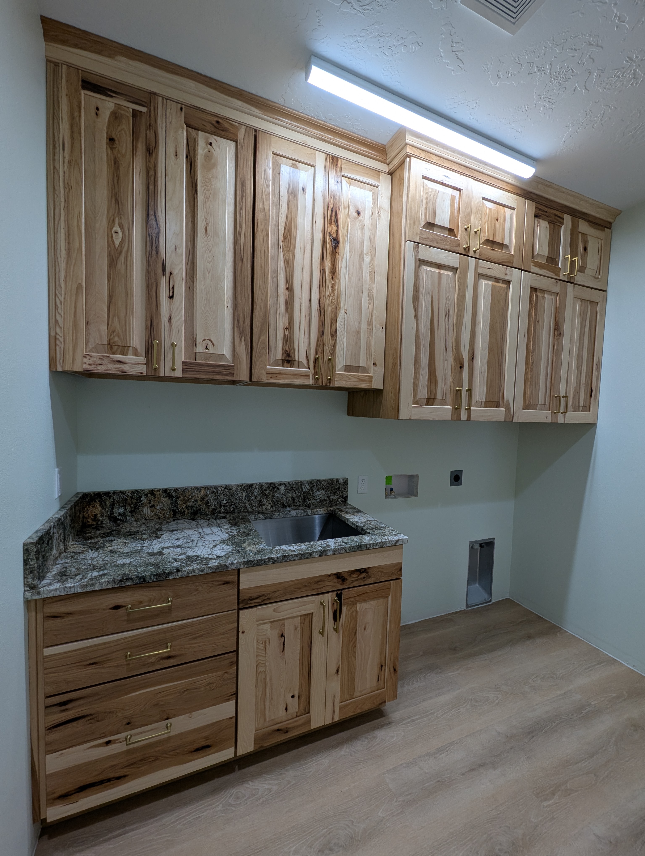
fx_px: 322
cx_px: 322
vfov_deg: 106.1
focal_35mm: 13
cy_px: 428
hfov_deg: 90.1
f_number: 2.2
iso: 50
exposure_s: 1/120
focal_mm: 1.95
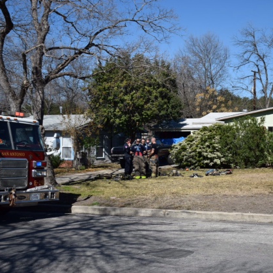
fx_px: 470
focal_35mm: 53
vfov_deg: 32.4
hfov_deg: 32.2
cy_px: 136
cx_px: 173
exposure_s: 1/1250
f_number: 4
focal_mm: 27
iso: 100
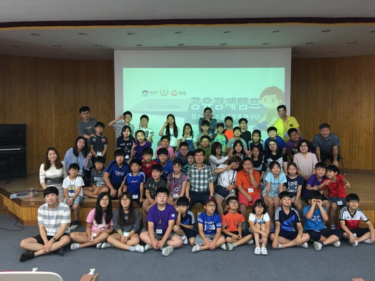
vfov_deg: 48.2
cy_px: 140
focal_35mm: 29
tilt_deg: -2.6
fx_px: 314
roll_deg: -0.1
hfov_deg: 61.7
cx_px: 188
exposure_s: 1/15
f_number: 2.2
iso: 50
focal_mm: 4.15
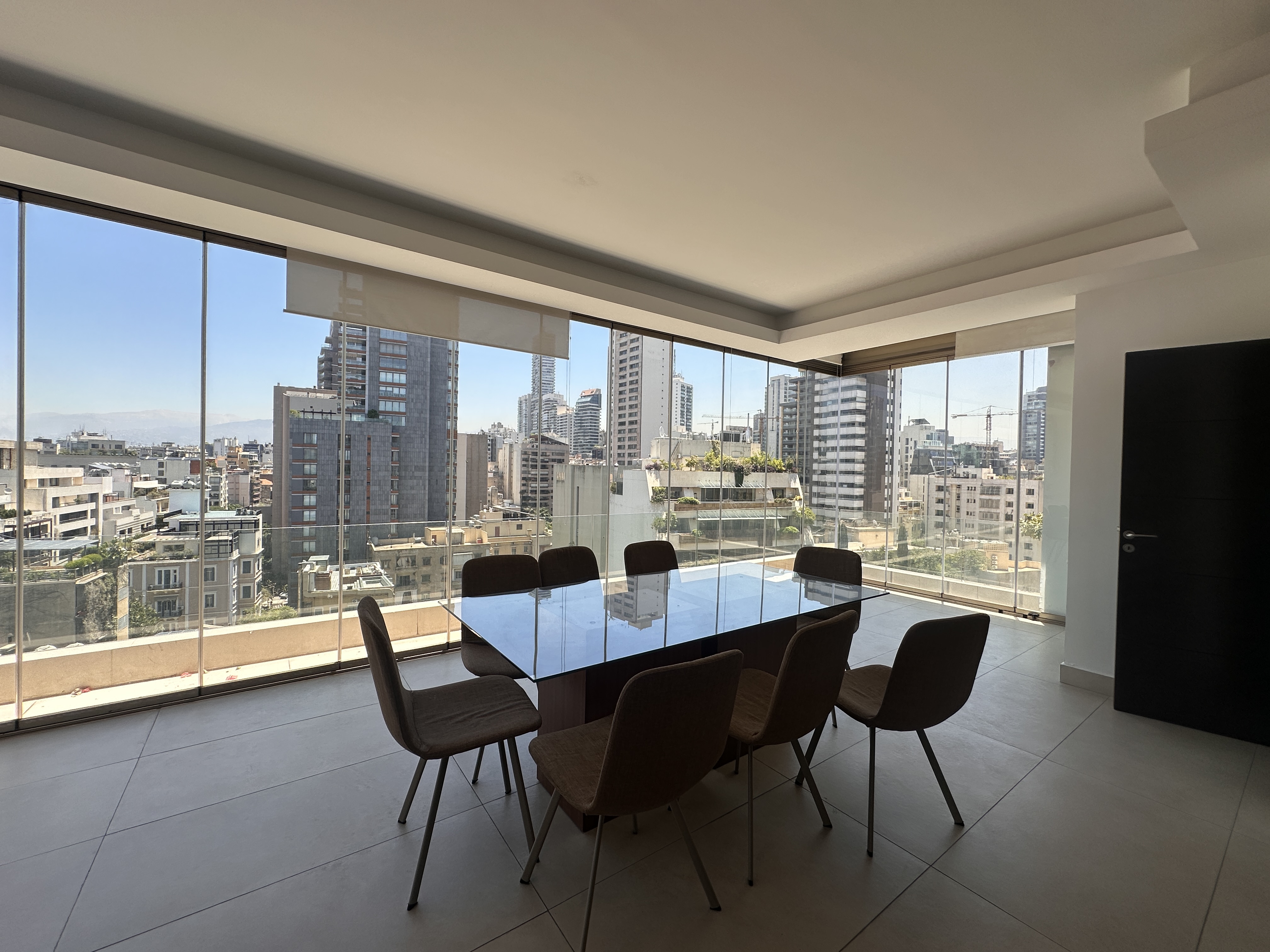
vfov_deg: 85.7
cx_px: 635
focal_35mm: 14
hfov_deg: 102.1
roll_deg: -1.1
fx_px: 514
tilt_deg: -1.2
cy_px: 476
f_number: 2.2
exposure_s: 1/895
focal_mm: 2.22
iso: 40
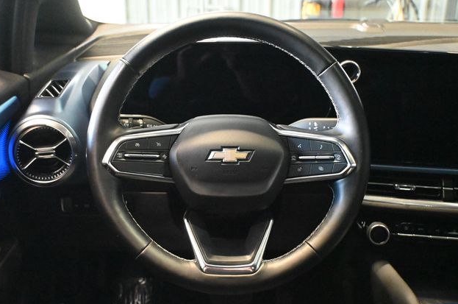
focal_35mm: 38
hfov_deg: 51.0
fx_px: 480
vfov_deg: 35.1
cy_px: 155
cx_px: 228
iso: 12800
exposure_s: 1/60
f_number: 4.2
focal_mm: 24.5
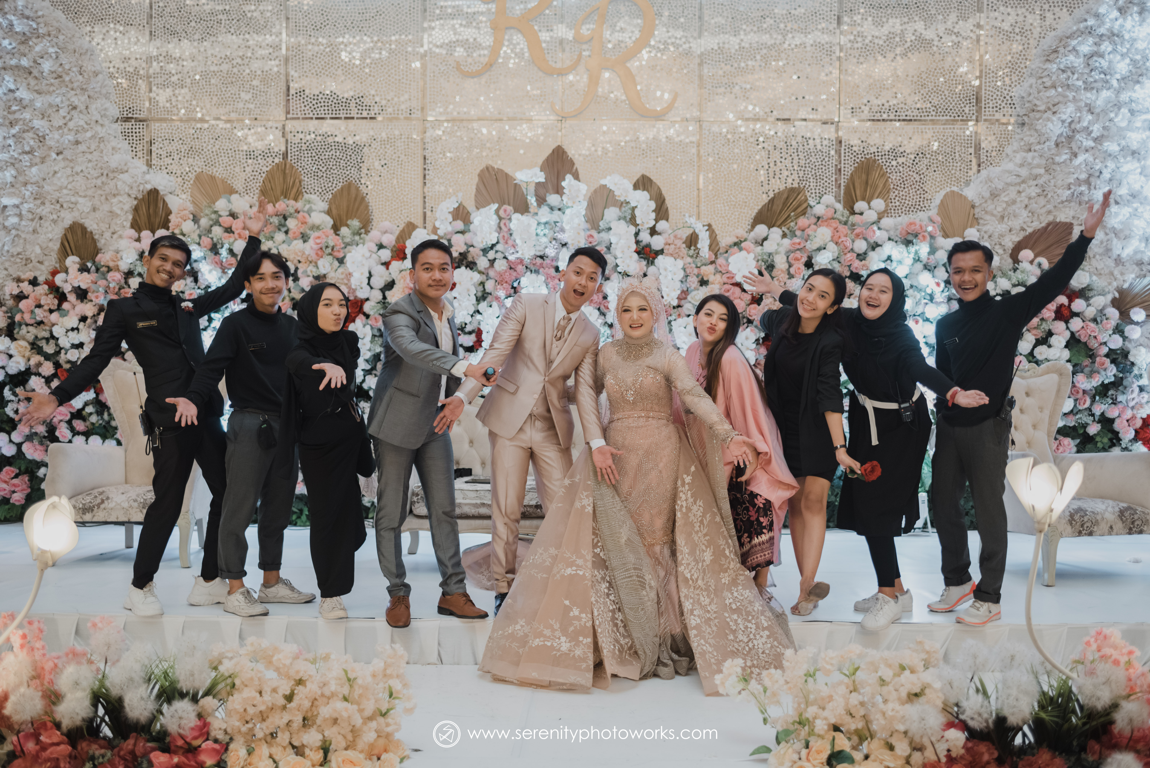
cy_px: 384
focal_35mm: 35
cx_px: 575
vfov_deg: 37.9
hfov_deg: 54.4
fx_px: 1118
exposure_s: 1/100
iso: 1000
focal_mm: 35
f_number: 2.2
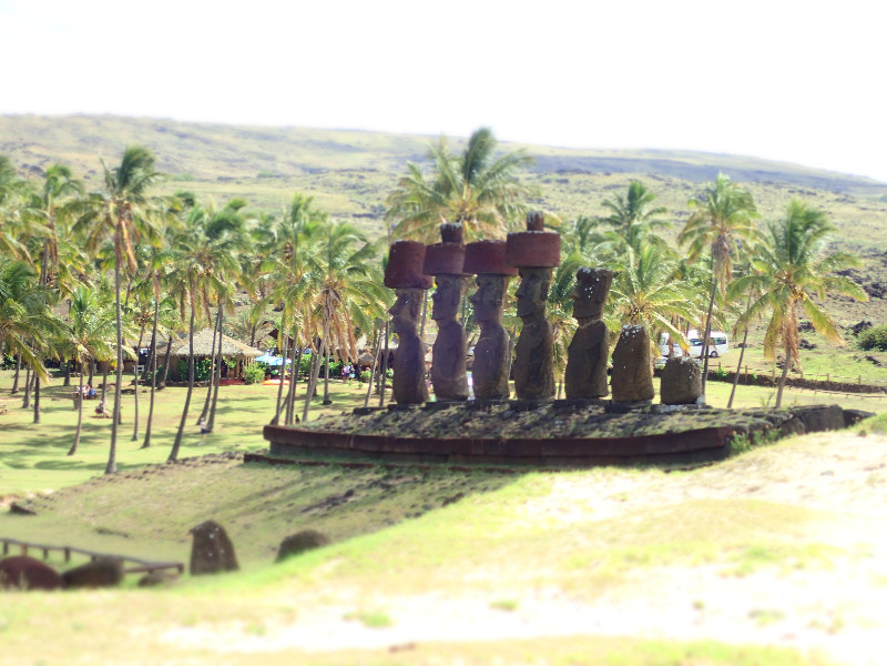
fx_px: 2562
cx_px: 444
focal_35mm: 100
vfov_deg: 14.8
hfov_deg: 19.6
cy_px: 333
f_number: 4.9
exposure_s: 1/250
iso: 100
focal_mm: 18
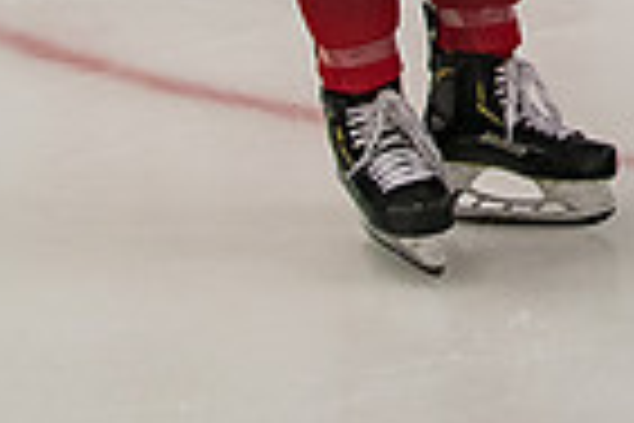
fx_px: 3909
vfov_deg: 5.9
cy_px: -645
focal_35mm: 222
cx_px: 1219
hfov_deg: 8.8
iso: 640
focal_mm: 28
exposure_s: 1/200
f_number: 4.5
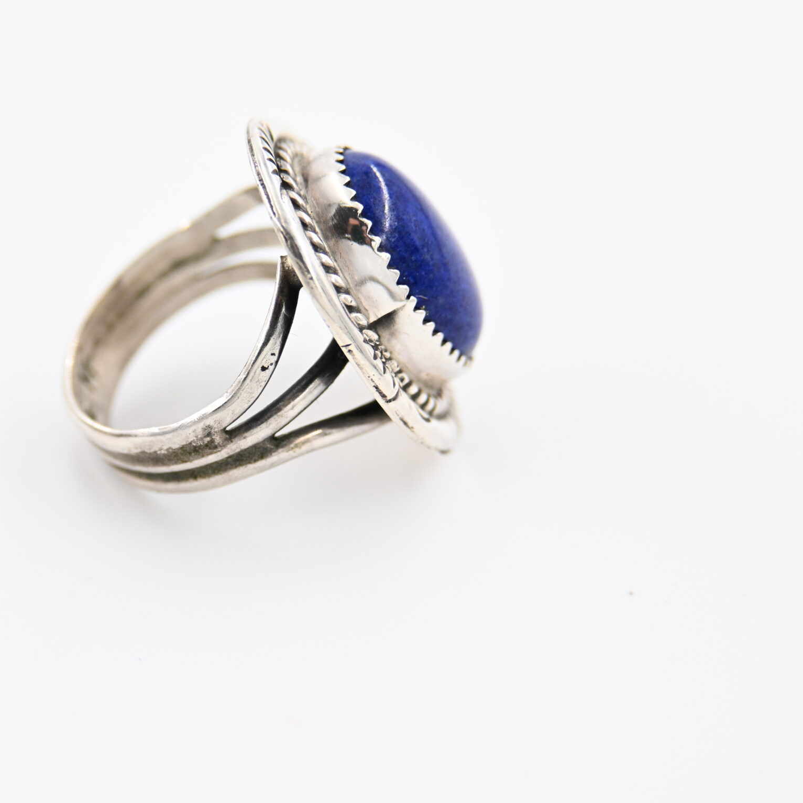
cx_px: 248
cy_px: 400
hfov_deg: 13.2
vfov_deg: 13.2
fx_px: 3464
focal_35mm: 132
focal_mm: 62
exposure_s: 1/500
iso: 800
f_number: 5
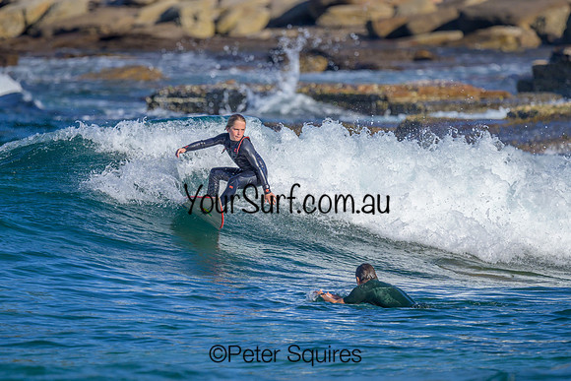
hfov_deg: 1.9
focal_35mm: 1097
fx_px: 17404
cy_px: 170
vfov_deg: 1.3
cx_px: 293
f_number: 6.3
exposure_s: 1/2000
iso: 250
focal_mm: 800
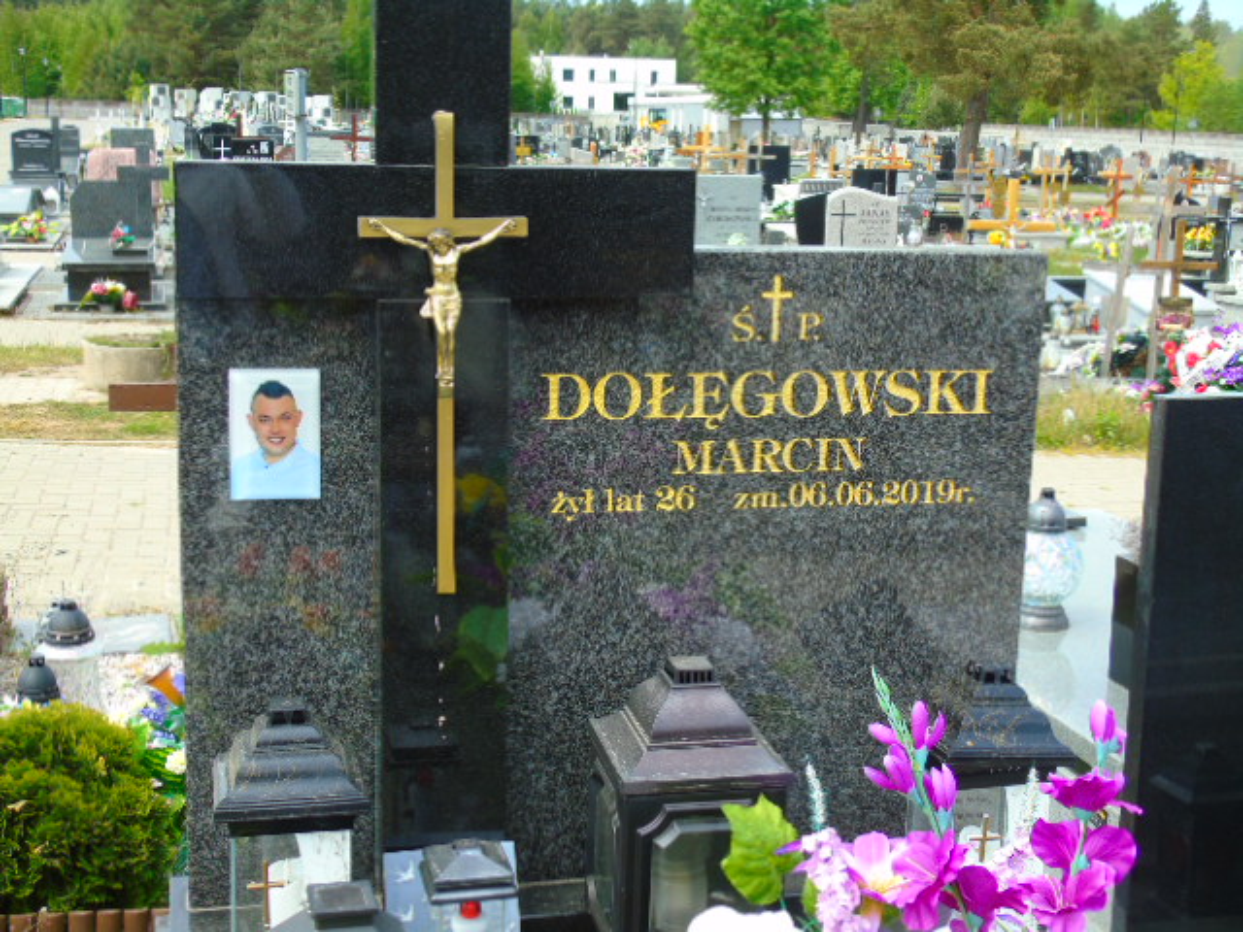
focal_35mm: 46
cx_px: 622
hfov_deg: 41.2
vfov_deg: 31.5
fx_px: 1652
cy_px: 466
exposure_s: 1/250
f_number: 4.1
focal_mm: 8.2
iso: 80
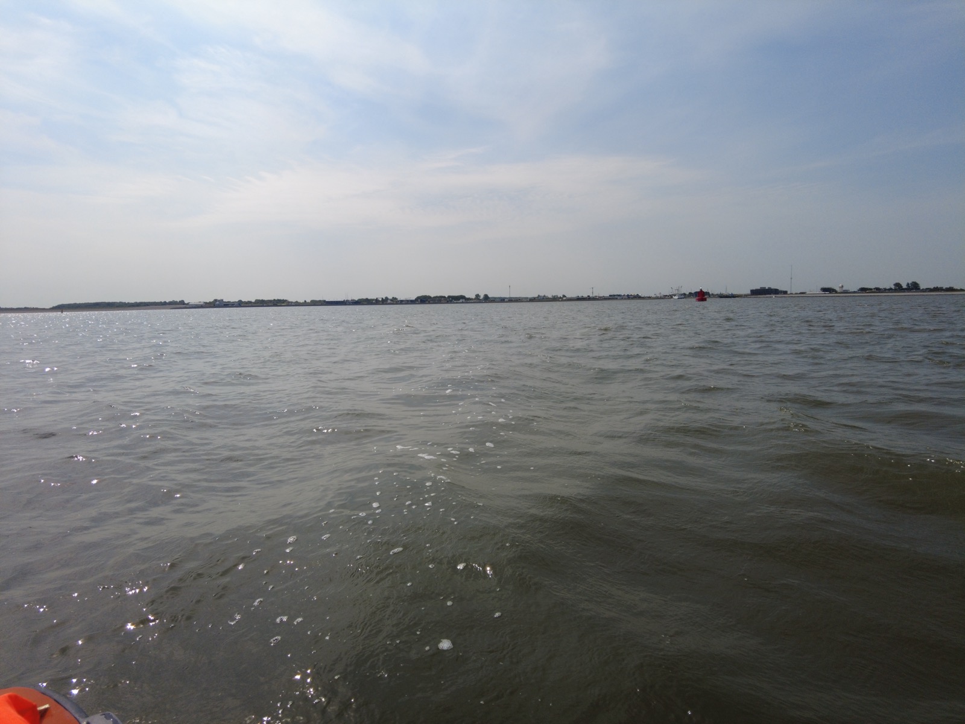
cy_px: 362
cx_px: 482
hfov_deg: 81.7
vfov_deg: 66.0
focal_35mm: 20
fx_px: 558
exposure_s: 1/3200
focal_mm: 4.4
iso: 100
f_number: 1.8
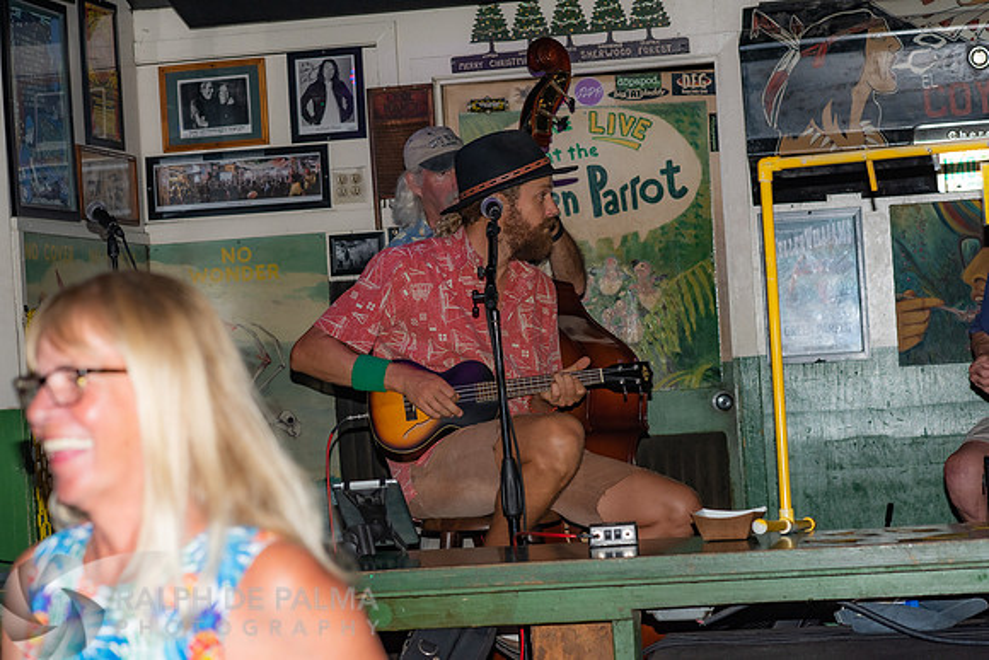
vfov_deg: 16.1
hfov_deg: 23.9
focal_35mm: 85
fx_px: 2336
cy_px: 330
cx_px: 494
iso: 800
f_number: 5.6
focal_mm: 85
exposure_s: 1/160
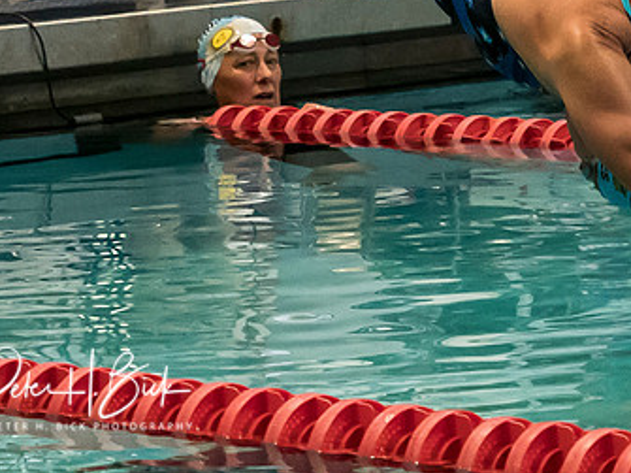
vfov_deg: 6.0
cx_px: 455
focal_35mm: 247
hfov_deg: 8.0
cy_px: -45
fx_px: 4501
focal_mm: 38
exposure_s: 1/1000
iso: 2500
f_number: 2.8
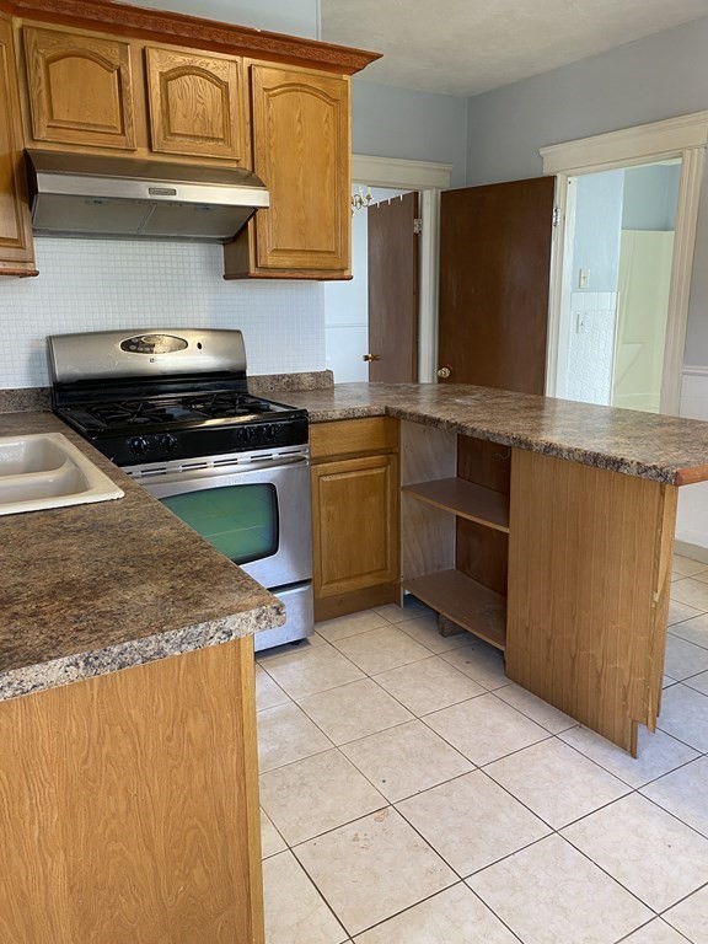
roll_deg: +0.0
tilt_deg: -12.2
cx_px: 354
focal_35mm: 26
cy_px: 472
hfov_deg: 53.1
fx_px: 709
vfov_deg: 67.3
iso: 80
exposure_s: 1/60
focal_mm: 4.25
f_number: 1.8
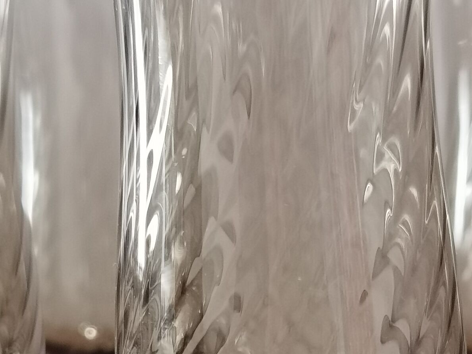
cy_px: 546
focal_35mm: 124
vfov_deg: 11.4
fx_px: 1691
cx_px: 305
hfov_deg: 15.9
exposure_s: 1/100
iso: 160
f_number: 1.9
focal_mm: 6.71
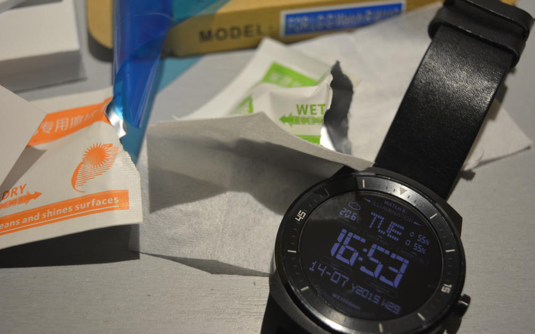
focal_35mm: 48
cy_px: 165
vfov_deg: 27.1
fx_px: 693
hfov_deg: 42.2
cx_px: 268
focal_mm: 31
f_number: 4.2
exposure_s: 1/60
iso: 450
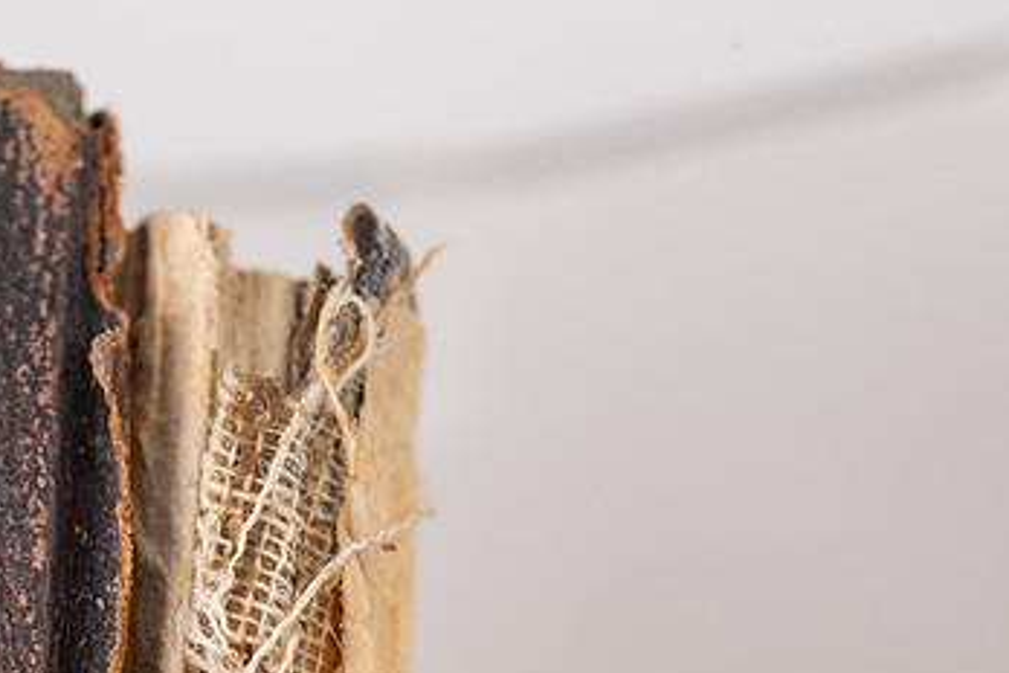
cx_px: 220
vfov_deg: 13.6
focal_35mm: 100
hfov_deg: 20.2
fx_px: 2803
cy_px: 558
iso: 100
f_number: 13
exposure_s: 1/125
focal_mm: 60
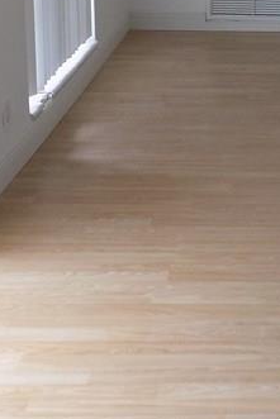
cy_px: -19
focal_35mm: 74
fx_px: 862
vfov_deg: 25.7
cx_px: 317
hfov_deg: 17.7
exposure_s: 1/30
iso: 100
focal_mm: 4
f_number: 3.1
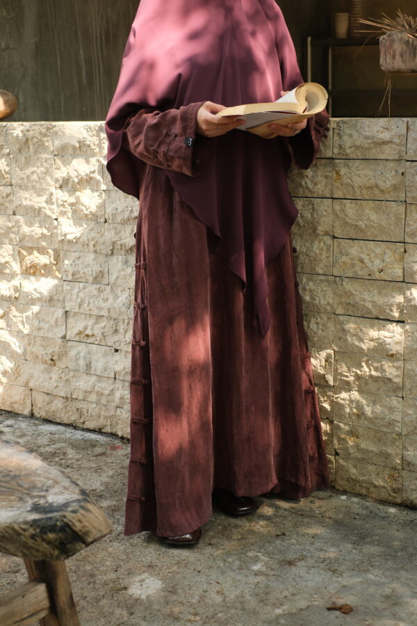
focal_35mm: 53
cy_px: 313
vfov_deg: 37.5
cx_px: 208
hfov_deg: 25.5
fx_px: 921
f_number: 5
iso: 640
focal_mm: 35
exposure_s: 1/250
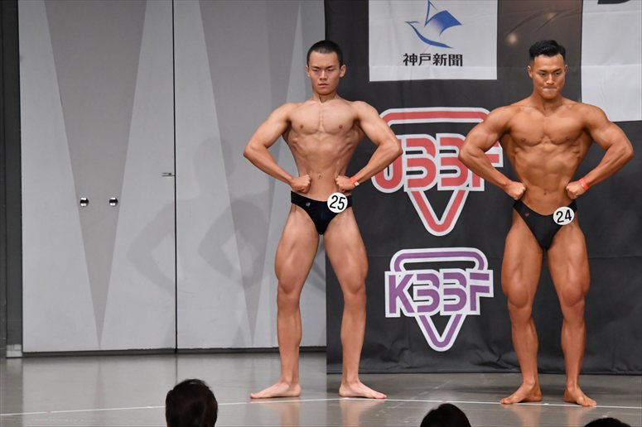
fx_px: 3868
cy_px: 214
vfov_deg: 6.3
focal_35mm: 217
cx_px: 321
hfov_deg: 9.5
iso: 5000
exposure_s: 1/400
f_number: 5.6
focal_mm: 145
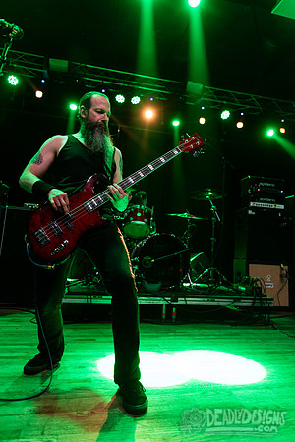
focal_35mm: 24
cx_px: 148
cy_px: 221
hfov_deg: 53.1
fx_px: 295
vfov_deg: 73.7
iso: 2500
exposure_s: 1/125
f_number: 3.2
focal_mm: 24
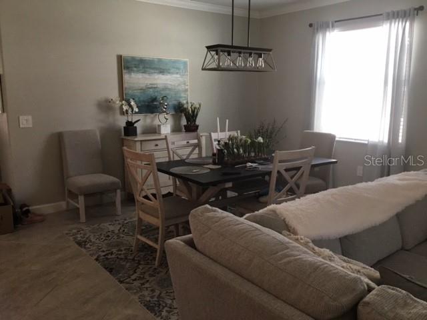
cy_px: 160
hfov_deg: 58.4
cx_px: 214
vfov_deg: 45.4
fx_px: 382
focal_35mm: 31
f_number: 2.4
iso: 40
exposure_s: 1/30
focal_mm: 3.3
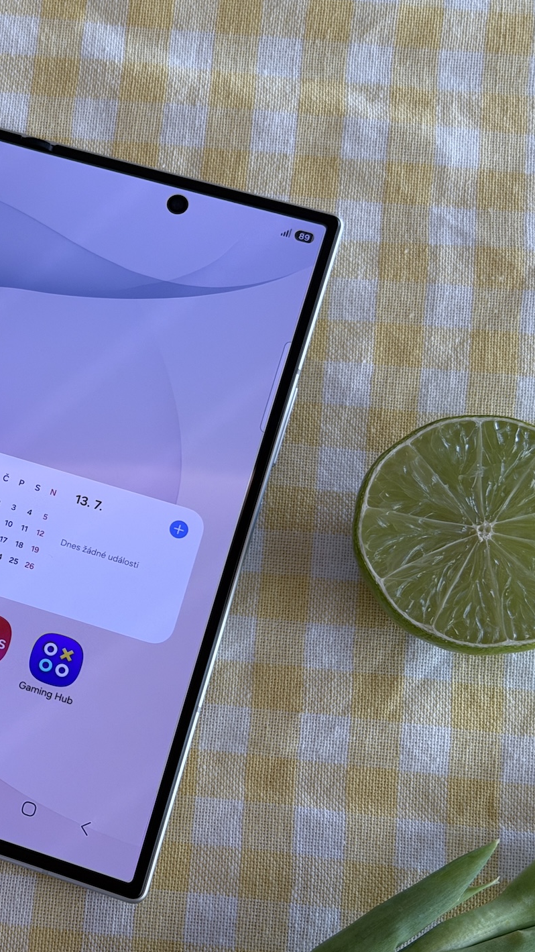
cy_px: 476
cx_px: -80
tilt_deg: -74.5
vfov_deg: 30.2
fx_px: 1766
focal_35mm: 70
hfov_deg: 16.6
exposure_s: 1/121
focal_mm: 6.76
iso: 100
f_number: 1.78
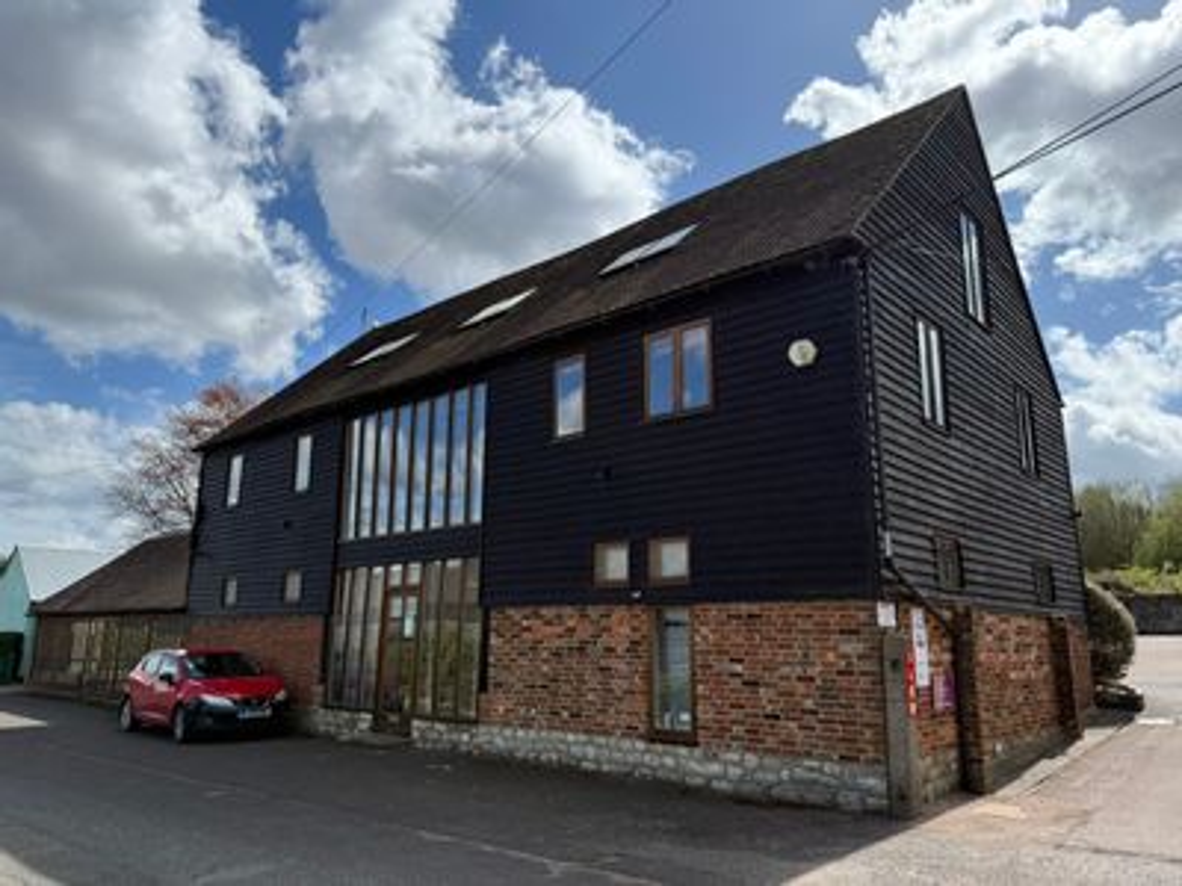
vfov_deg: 56.8
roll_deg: -0.7
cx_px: 591
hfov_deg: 71.6
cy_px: 443
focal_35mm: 24
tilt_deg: +13.4
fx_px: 820
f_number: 1.78
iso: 125
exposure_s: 1/8130
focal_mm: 6.76
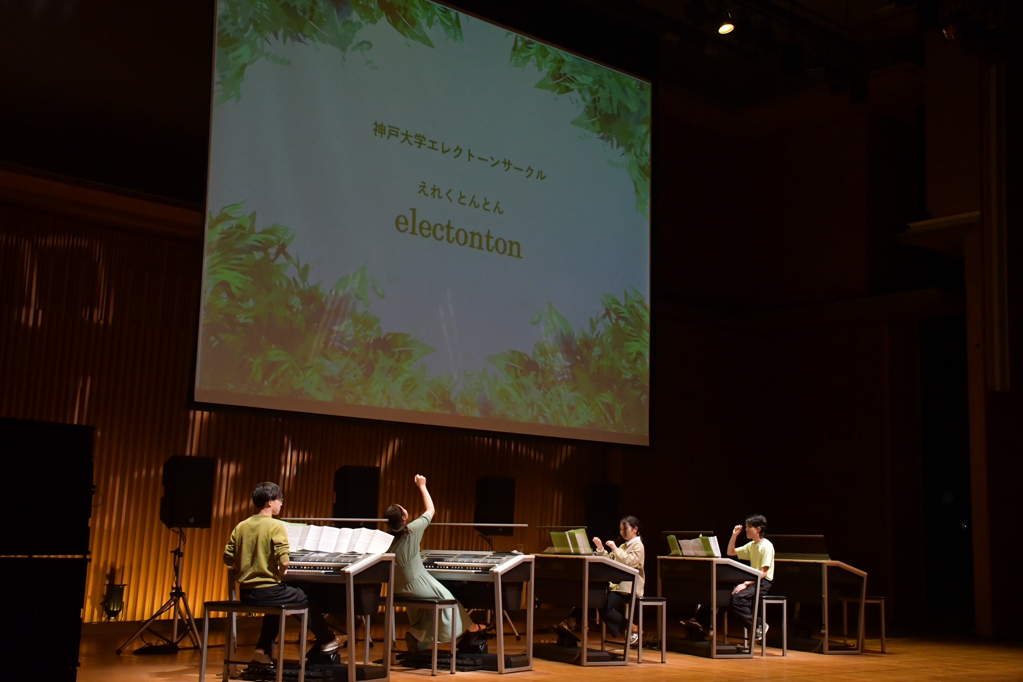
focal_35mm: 43
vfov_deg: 31.2
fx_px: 1222
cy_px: 348
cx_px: 547
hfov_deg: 45.4
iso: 3200
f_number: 6.3
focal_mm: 26
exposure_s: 1/400
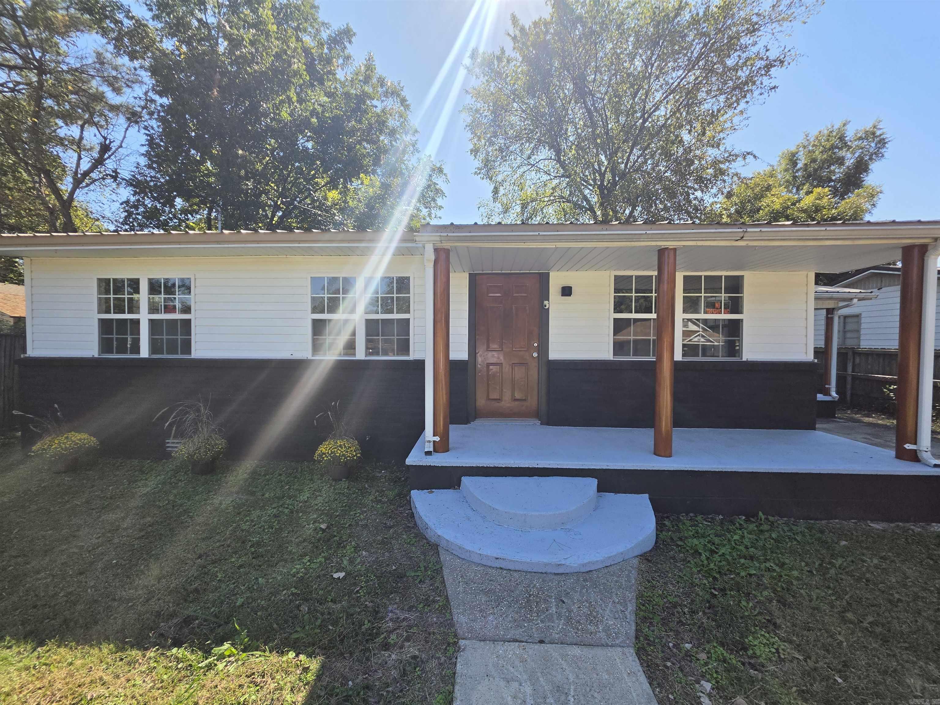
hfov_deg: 106.2
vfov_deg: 89.9
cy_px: 352
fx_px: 353
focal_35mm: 13
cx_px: 470
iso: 32
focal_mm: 2.2
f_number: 1.9
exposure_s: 1/1593
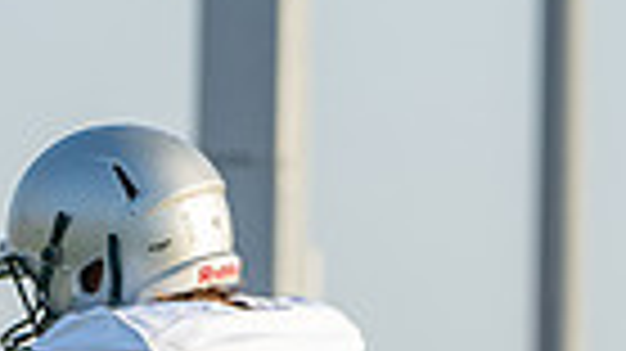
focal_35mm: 1069
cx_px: 152
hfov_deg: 2.0
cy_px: 968
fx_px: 17734
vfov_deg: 1.1
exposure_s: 1/1250
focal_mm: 206
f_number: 5.6
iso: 500
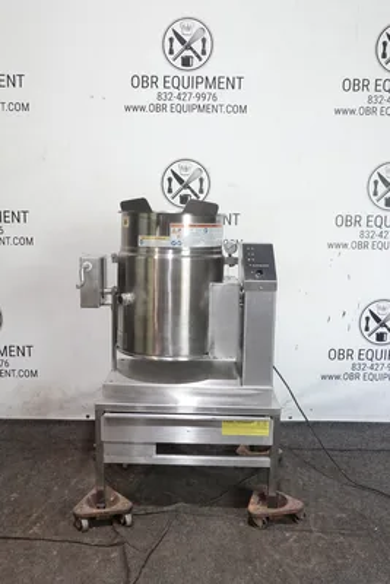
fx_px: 503
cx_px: 195
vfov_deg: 60.3
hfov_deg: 42.4
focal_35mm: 31
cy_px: 292
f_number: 3.5
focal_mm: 11.52
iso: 640
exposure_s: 1/40
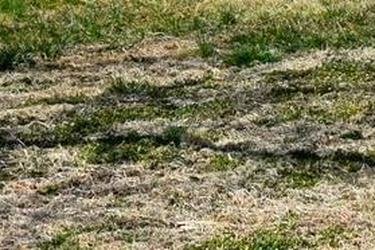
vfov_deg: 4.2
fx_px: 3208
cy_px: -653
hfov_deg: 6.7
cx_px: 426
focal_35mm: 308
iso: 200
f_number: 10
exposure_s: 1/400
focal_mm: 28
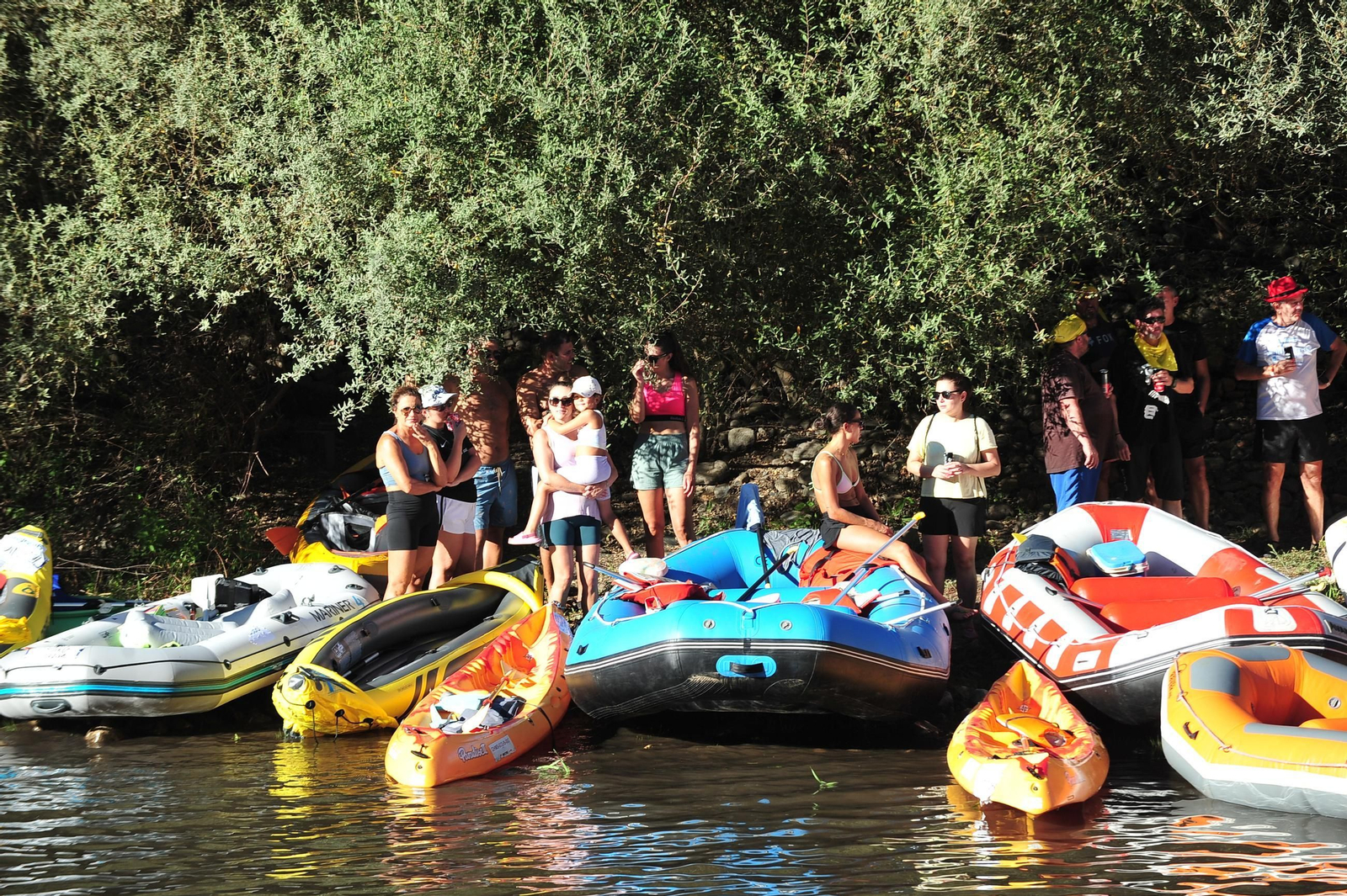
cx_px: 674
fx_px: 6544
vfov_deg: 7.8
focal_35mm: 175
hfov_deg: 11.8
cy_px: 448
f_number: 6.3
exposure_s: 1/500
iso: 320
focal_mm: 175
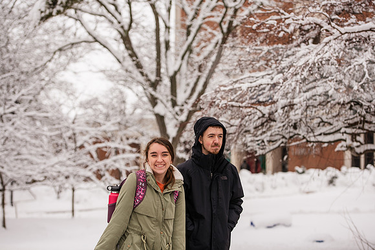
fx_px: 959
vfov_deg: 14.9
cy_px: 125
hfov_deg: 22.1
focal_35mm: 92
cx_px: 188
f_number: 3.5
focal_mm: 92
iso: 160
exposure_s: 1/500
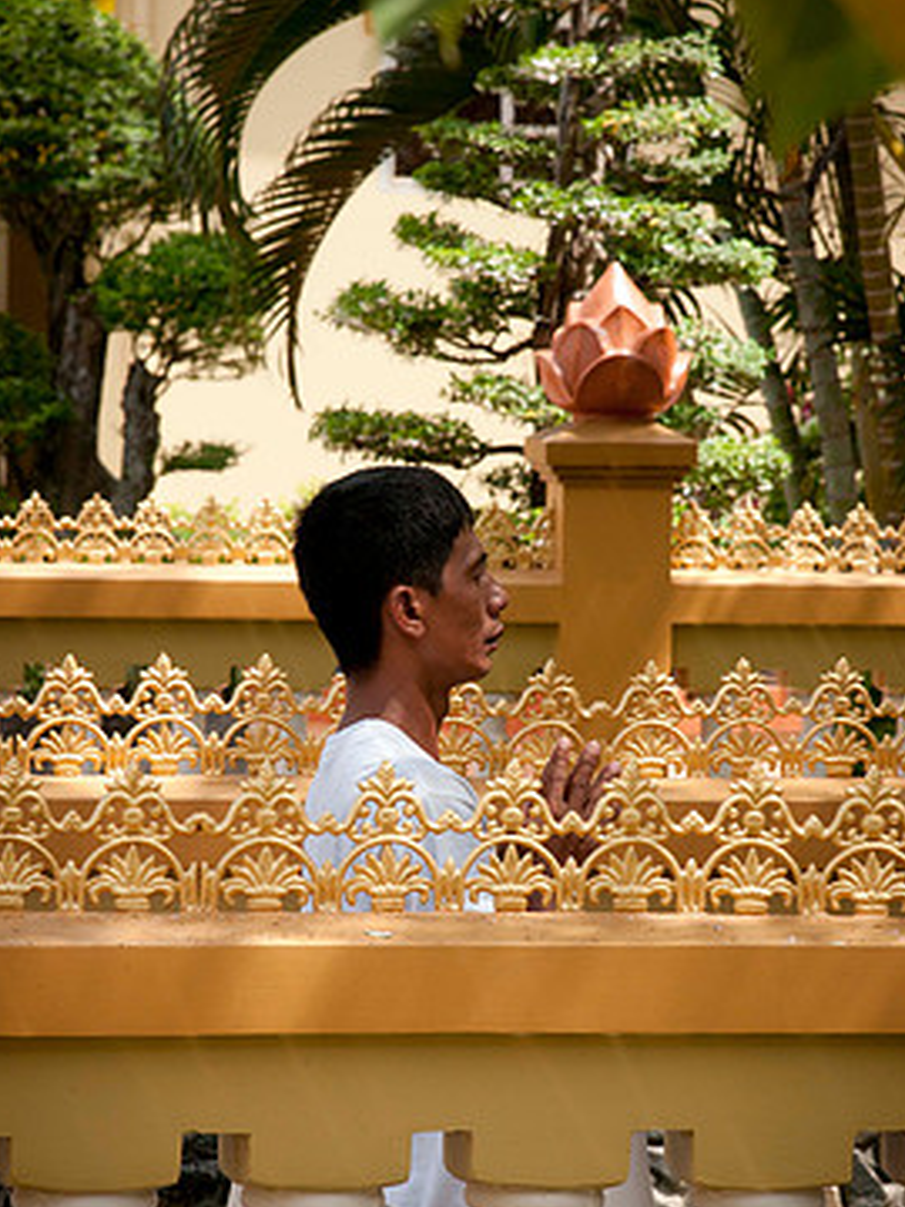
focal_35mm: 216
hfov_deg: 6.9
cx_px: 458
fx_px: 7529
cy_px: 657
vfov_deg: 9.2
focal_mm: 120
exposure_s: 1/320
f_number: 10
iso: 320
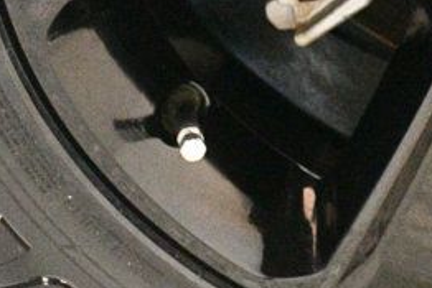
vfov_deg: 6.7
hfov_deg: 9.8
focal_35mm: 203
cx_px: 655
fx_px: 2437
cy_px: -99
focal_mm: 35
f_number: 4.2
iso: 11400
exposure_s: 1/60
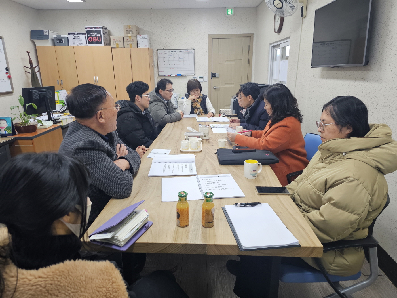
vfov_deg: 58.9
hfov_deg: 73.9
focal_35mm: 23
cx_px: 198
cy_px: 149
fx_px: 264
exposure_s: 1/120
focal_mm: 6.3
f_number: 1.7
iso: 200
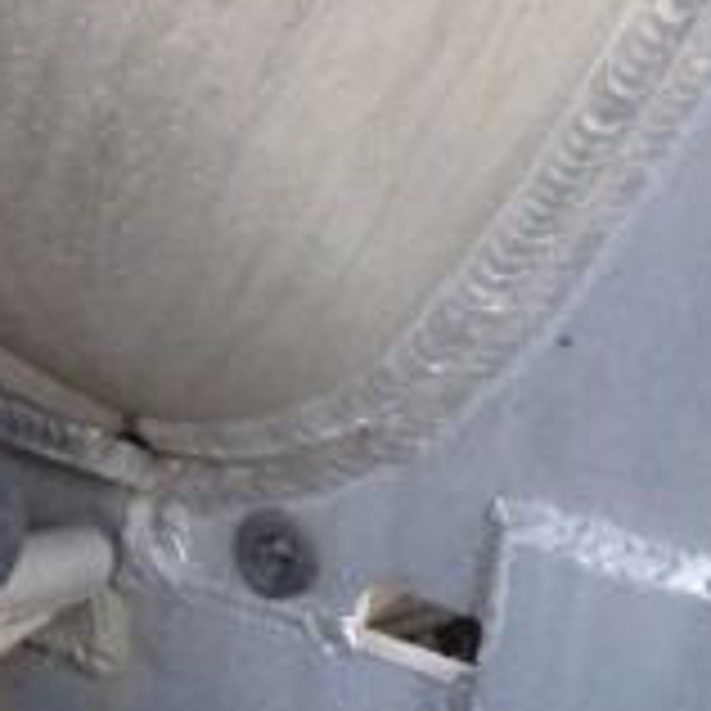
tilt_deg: -21.6
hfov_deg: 13.7
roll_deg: -2.5
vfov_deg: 14.0
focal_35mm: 125
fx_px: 2905
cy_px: 346
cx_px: -58
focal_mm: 4.28
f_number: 2.4
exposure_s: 1/123
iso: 50
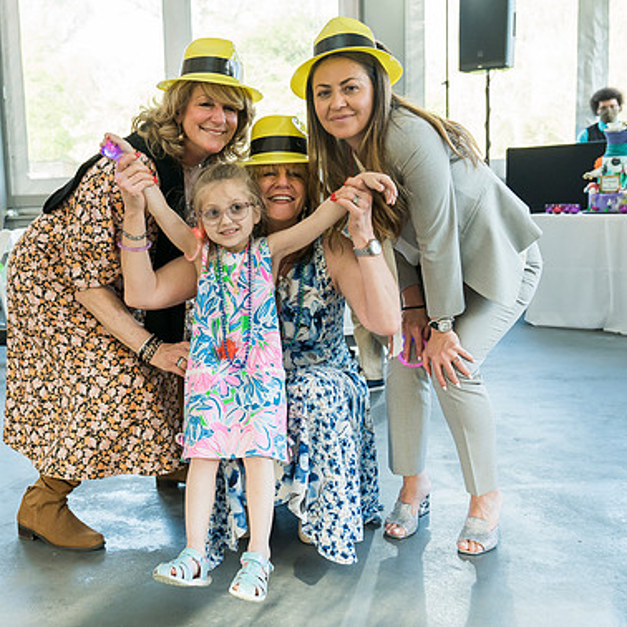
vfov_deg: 41.9
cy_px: 300
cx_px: 221
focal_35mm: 40
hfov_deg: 41.4
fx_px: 820
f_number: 4.5
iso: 1250
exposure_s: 1/200
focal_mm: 29
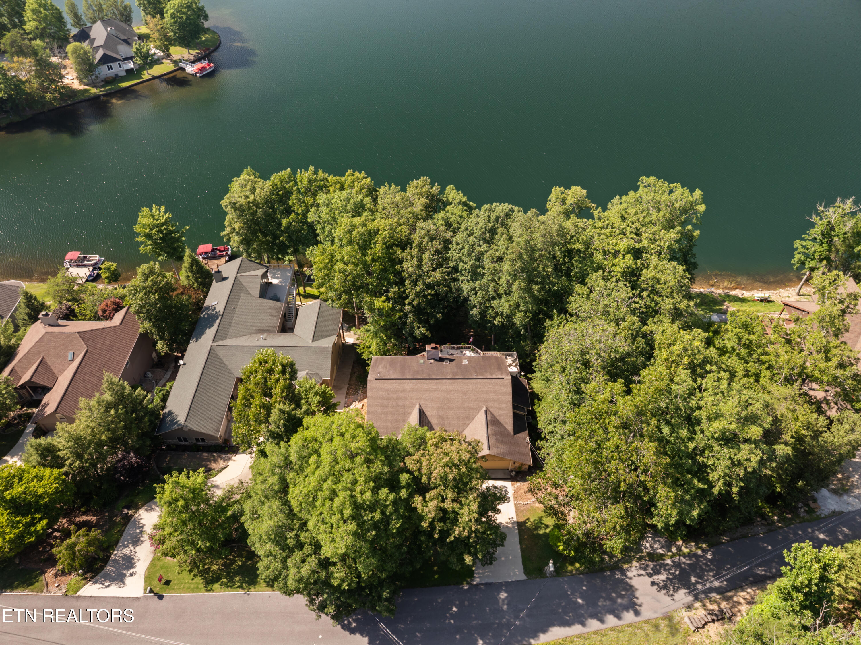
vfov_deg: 56.8
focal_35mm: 24
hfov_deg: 71.6
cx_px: 430
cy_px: 322
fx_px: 597
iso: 110
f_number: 2.8
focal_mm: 12.29
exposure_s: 1/50
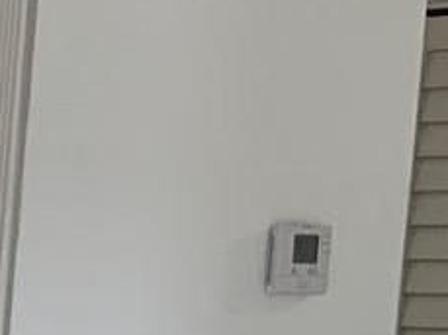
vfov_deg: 7.0
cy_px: 725
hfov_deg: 8.6
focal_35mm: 203
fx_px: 2623
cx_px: -726
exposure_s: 1/120
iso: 64
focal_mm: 3
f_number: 1.8
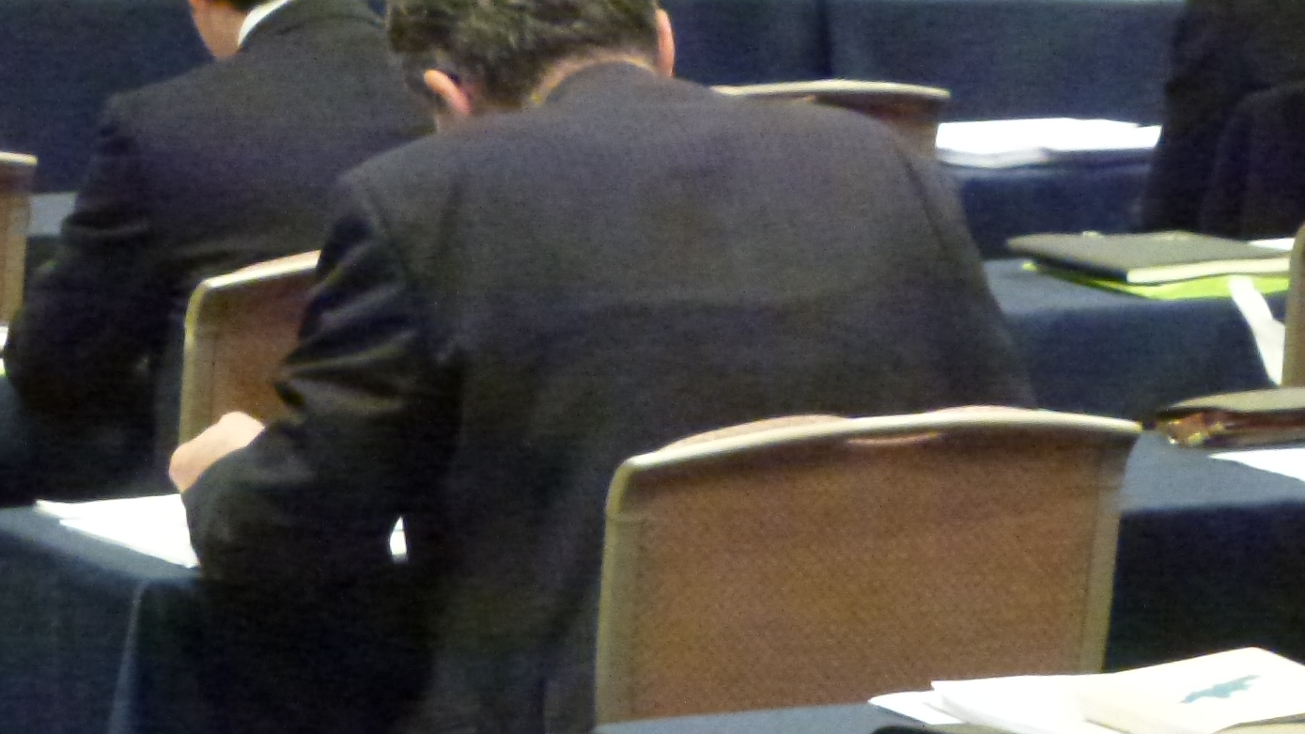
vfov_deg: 4.6
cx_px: 940
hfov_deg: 8.2
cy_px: -164
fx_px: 9100
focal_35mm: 263
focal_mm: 23.4
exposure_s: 1/30
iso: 1600
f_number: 5.2
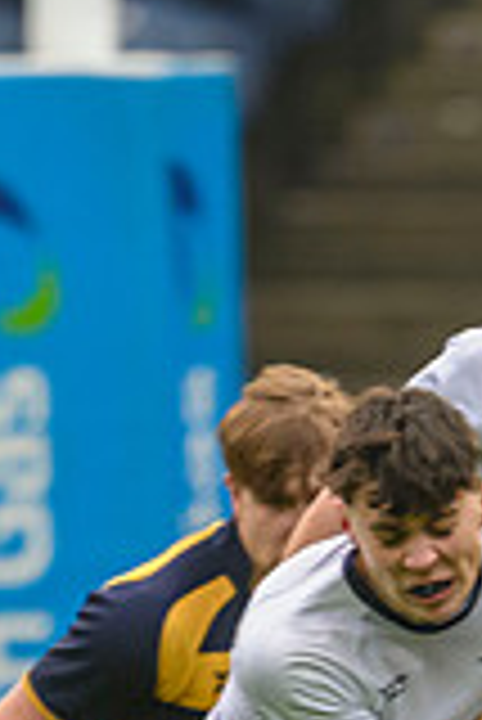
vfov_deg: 0.6
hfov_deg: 0.4
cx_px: 974
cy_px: 1258
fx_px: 69233
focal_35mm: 3455
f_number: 4
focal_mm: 560
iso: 2000
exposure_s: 1/1250
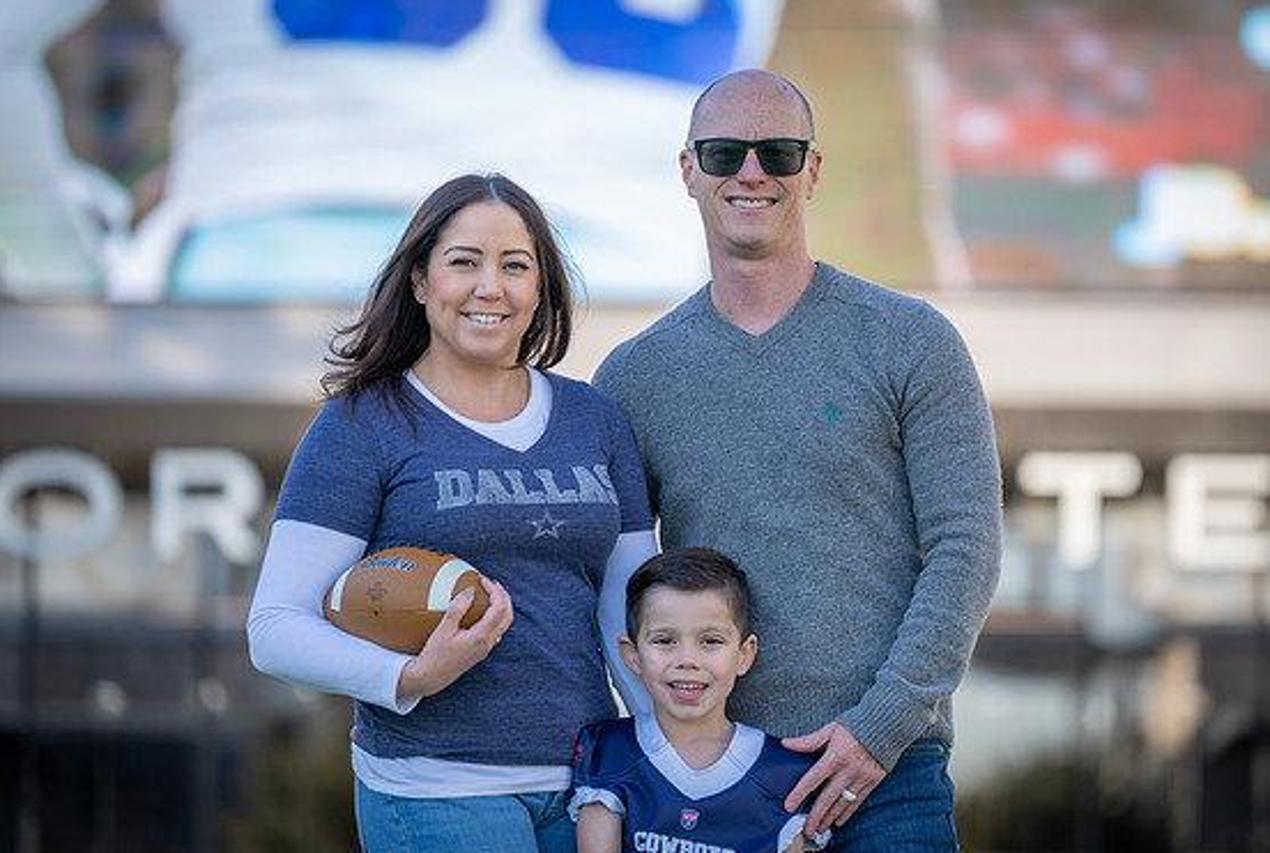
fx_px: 5976
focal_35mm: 169
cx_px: 711
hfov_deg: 12.1
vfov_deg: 8.2
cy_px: 415
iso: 125
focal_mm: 151
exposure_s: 1/640
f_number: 2.8
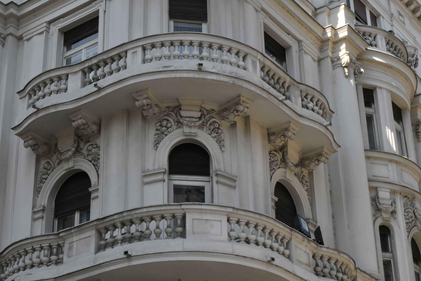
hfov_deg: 24.6
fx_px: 965
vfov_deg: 16.6
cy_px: 140
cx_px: 210
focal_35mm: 82
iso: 1800
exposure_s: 1/100
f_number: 36
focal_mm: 55
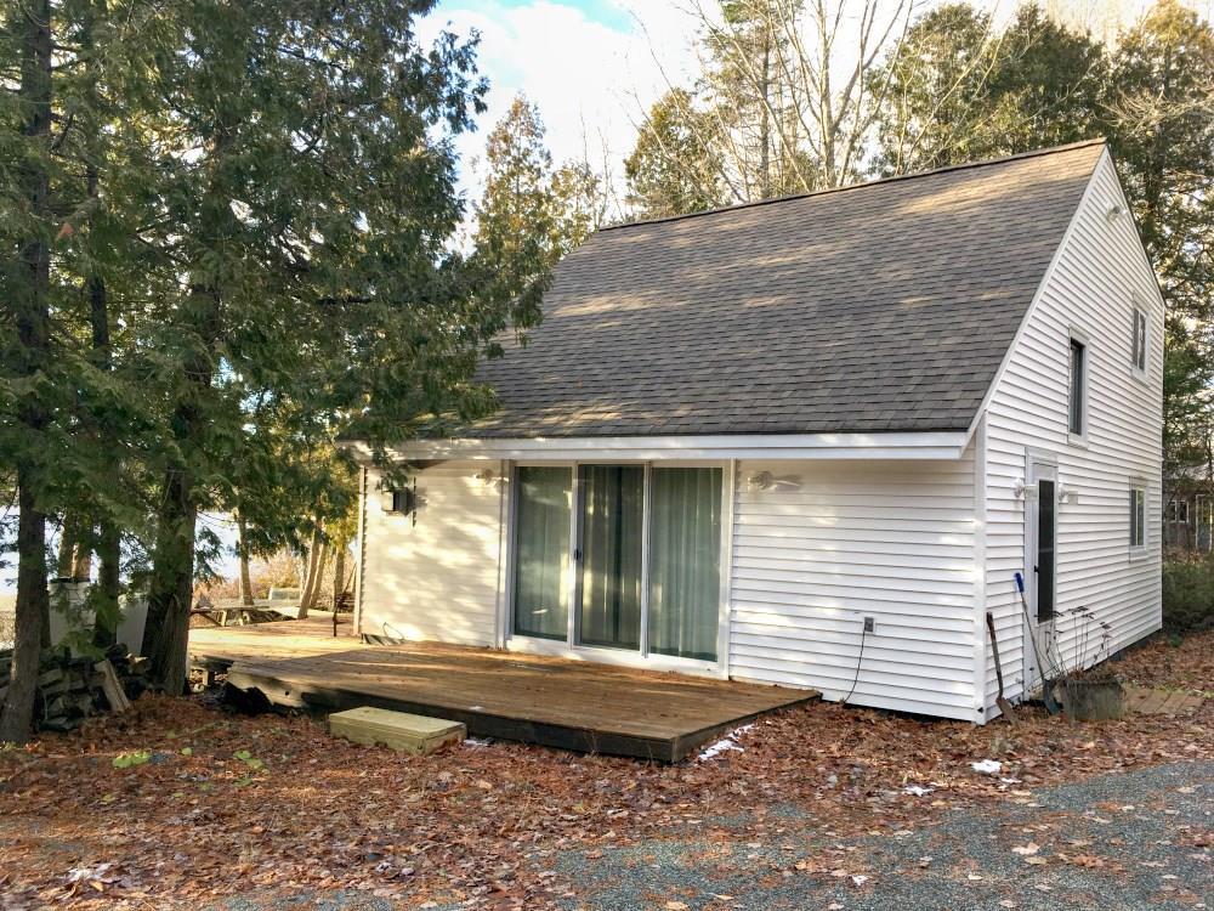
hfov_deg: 61.7
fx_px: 1017
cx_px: 607
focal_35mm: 29
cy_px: 456
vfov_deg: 48.2
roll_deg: -1.8
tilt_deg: +1.6
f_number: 2.2
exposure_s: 1/187
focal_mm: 4.15
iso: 25
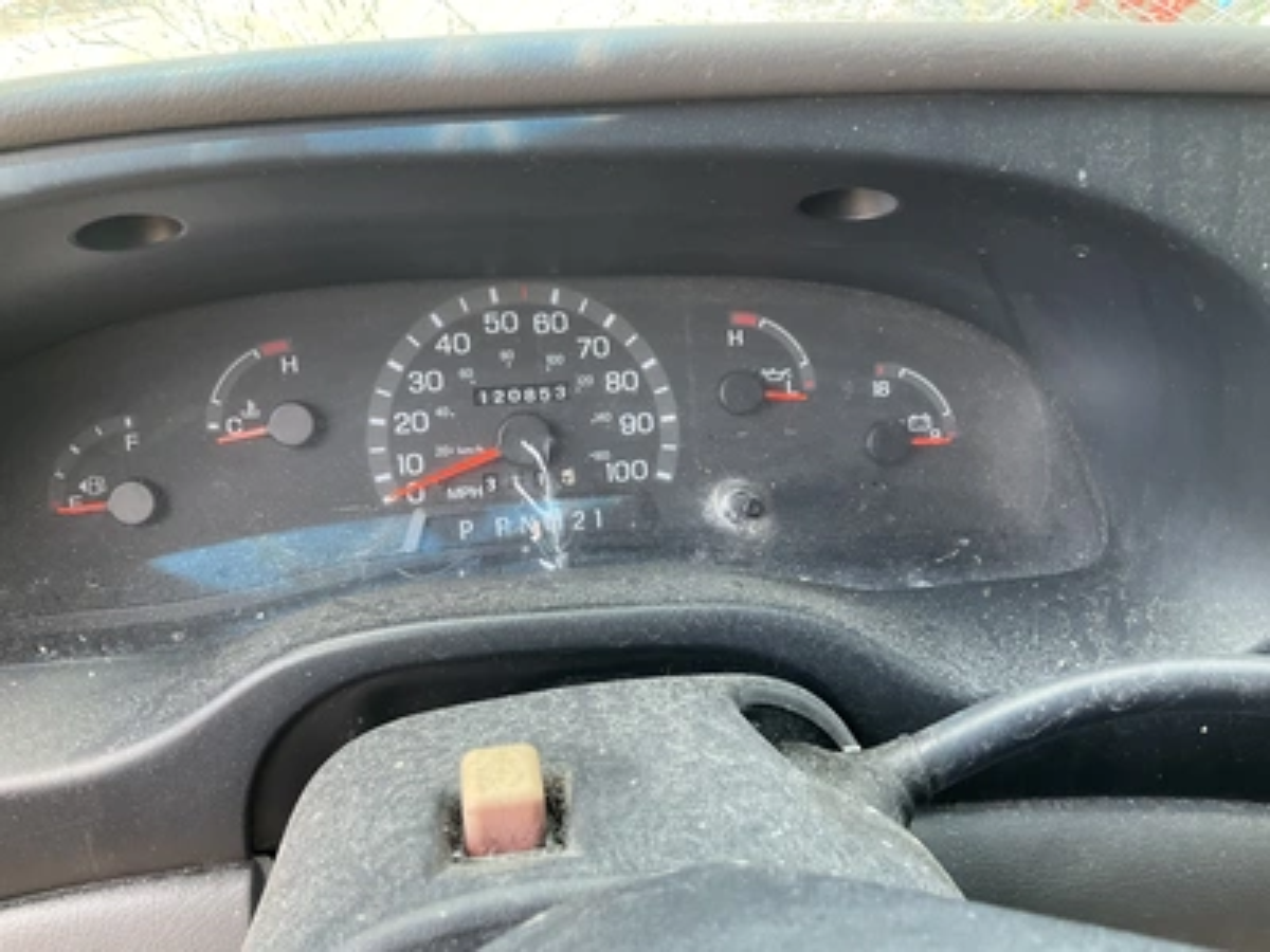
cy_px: 476
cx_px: 635
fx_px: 1064
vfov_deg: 48.2
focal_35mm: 29
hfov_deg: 61.7
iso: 64
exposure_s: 1/122
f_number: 1.8
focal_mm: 3
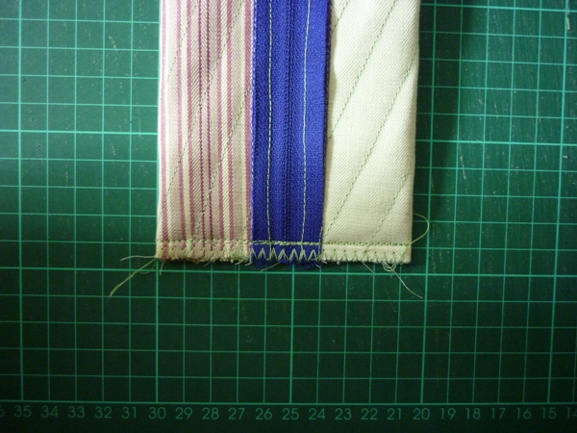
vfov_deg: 42.9
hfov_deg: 55.4
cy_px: 216
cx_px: 288
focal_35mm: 33
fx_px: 550
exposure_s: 1/13
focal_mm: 5.5
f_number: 2.8
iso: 400
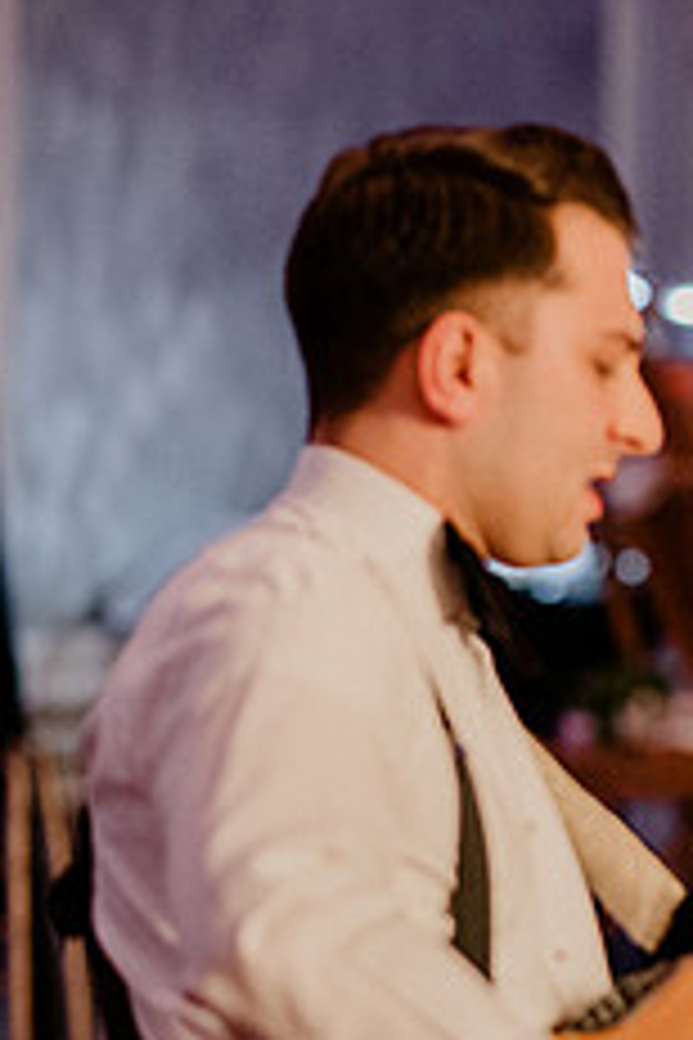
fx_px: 7680
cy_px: 558
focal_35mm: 266
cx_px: 1200
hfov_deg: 5.1
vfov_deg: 7.7
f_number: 2.2
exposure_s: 1/640
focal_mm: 105
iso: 4000
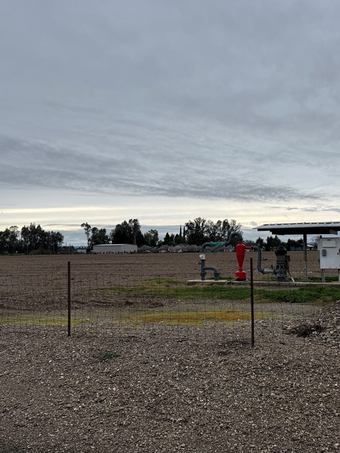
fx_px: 432
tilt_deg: +2.5
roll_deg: +1.8
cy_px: 230
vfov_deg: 55.3
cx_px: 241
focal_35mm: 33
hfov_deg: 42.0
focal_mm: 6.76
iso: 80
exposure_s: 1/3021
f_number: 1.78
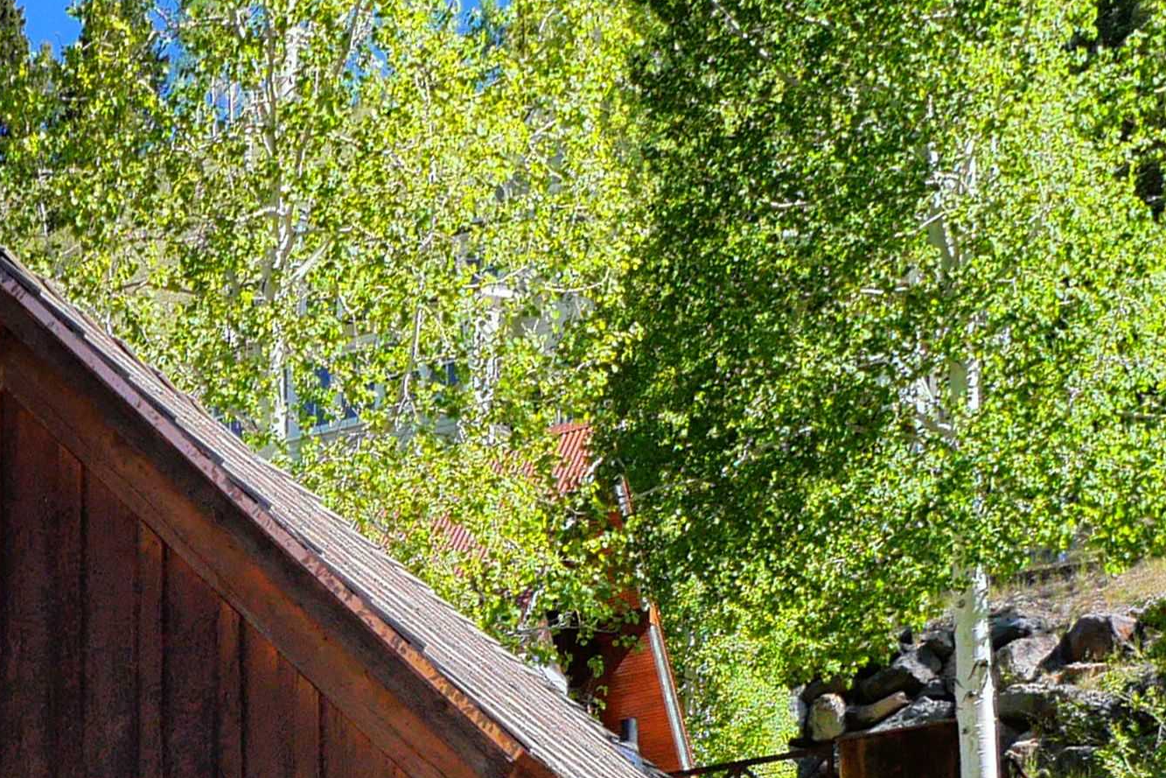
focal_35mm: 70
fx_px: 2267
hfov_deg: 25.8
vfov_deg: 18.9
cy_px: 787
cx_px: -232
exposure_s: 1/800
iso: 800
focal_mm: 9
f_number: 4.5
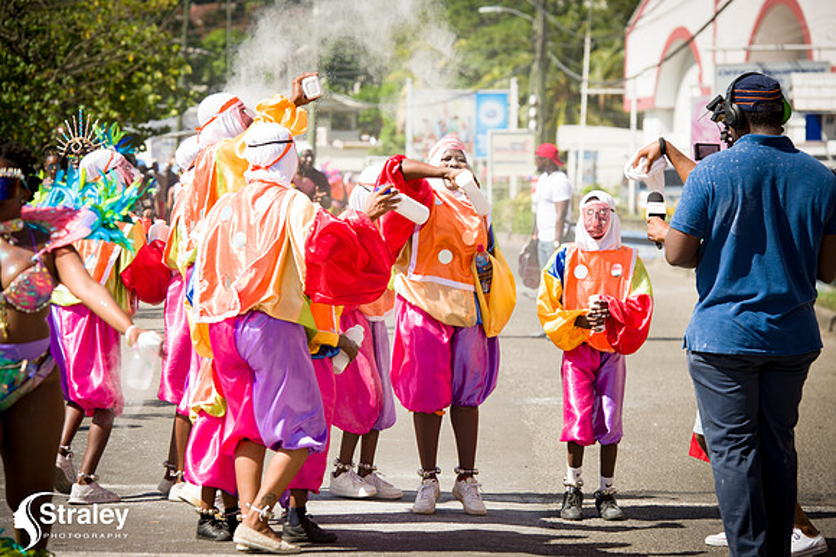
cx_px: 418
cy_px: 278
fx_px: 3133
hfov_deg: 15.2
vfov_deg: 10.1
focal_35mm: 135
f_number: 6.3
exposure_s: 1/250
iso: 100
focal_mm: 135
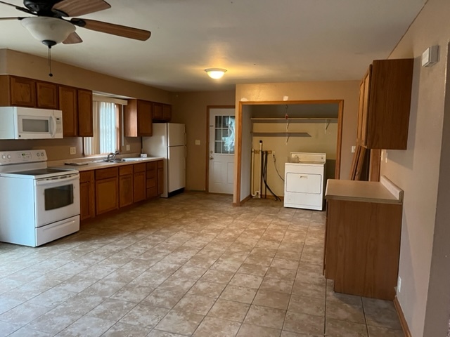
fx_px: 338
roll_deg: -1.0
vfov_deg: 53.1
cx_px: 225
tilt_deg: -5.7
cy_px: 168
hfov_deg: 67.3
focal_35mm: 26
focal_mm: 5.1
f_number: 1.6
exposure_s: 1/40
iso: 500
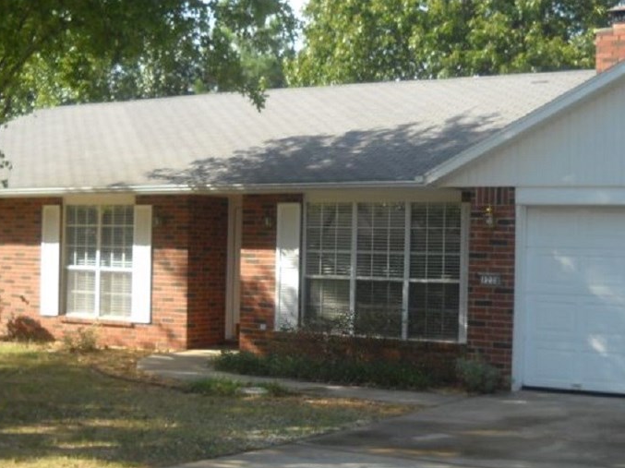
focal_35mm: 62
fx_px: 1119
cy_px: 279
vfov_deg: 23.6
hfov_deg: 31.2
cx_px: 330
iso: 64
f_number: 3.1
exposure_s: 1/260
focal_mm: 6.72
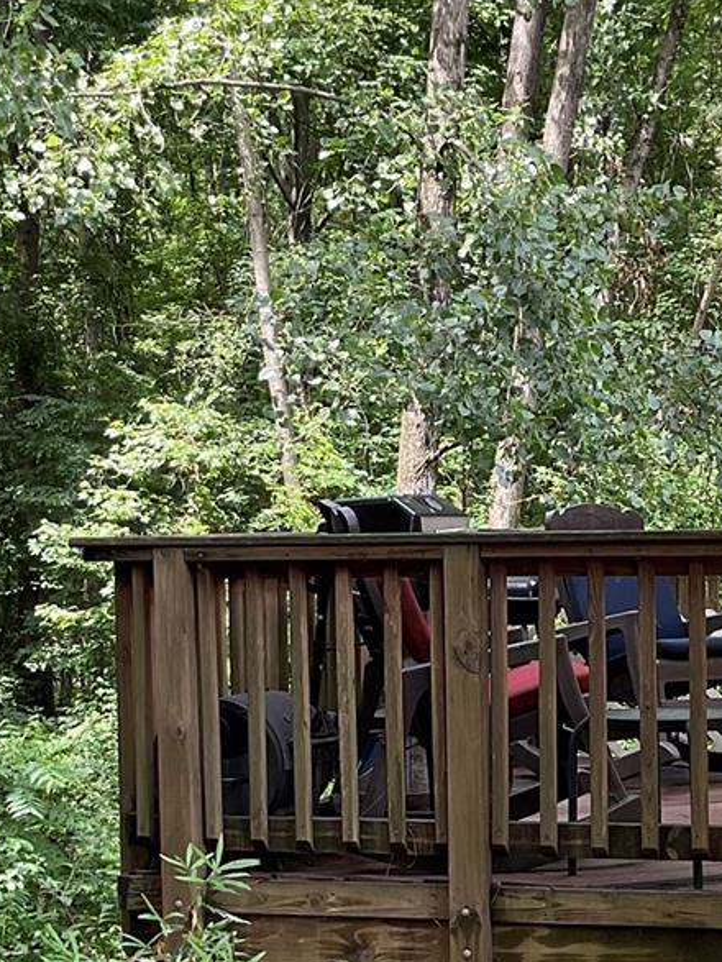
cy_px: 653
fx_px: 2112
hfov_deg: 19.3
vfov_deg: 25.5
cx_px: 479
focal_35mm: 76
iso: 40
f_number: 1.8
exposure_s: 1/122
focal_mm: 3
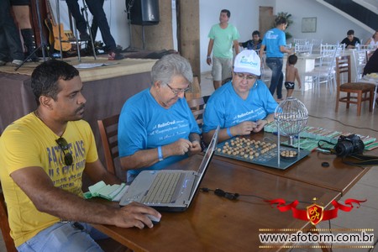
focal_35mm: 33
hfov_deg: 57.2
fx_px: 346
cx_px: 189
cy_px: 126
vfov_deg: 40.0
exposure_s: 1/60
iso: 1600
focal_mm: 22
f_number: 3.8
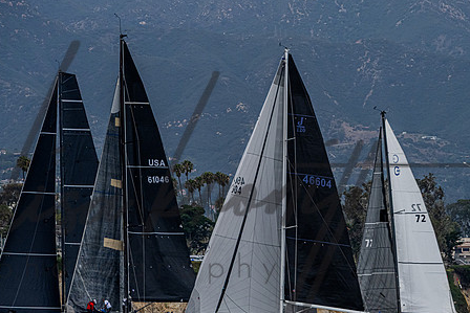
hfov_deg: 5.4
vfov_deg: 3.6
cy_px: 162
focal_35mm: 385
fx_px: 5028
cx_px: 265
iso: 800
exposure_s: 1/2000
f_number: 8
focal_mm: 240
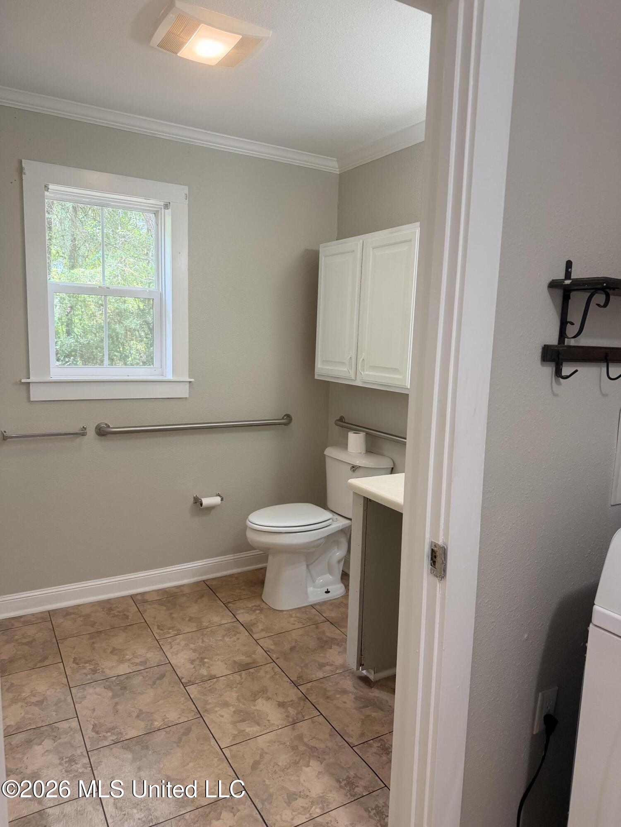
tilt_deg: -8.0
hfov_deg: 56.8
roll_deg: -2.8
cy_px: 414
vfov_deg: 71.6
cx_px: 310
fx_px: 574
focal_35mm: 24
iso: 200
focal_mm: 6.76
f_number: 1.78
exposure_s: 1/120
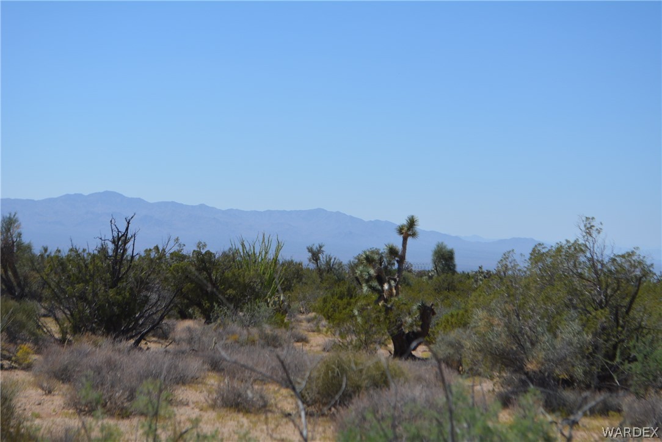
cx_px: 331
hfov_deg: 24.6
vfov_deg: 16.6
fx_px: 1518
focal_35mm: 82
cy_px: 221
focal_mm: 55
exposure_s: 1/2000
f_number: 7.1
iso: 400
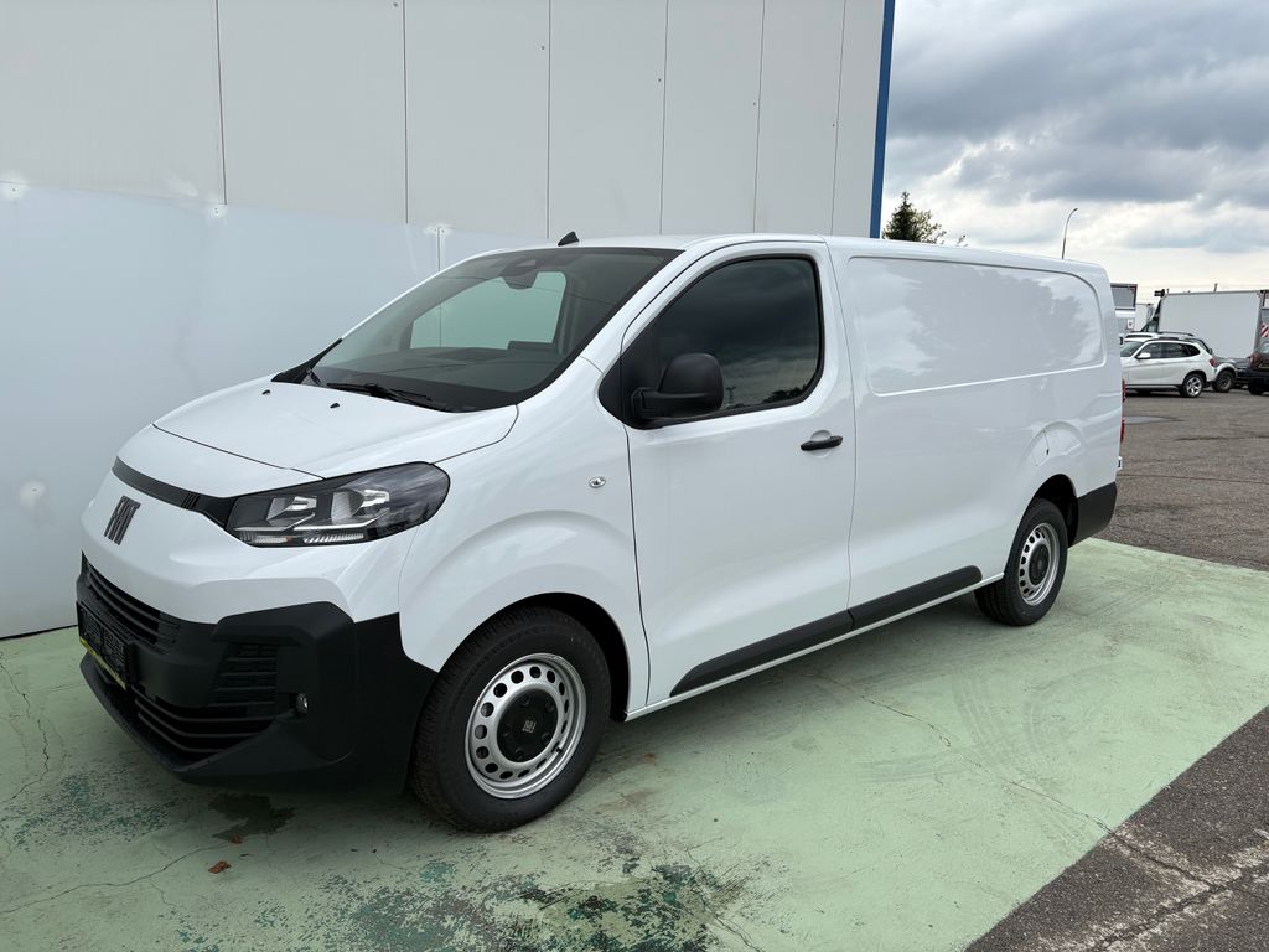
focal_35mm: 26
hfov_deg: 67.3
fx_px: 953
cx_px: 634
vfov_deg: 53.1
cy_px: 476
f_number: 1.6
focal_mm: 5.96
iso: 50
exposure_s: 1/1239
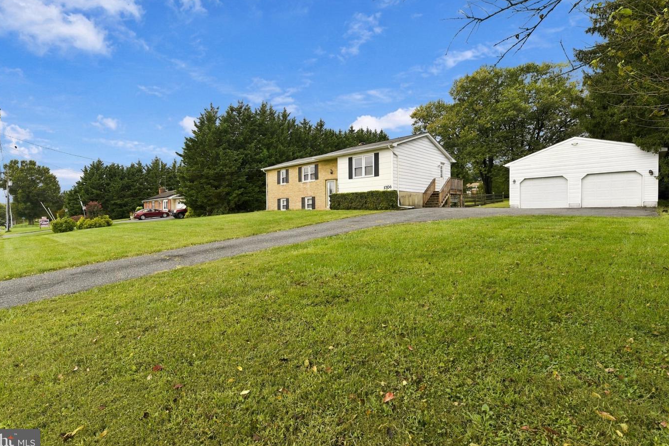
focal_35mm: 16
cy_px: 217
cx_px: 320
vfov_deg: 73.7
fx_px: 297
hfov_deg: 96.7
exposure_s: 1/200
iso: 100
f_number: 7.1
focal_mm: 15
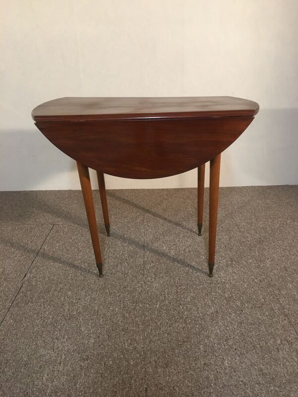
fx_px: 333
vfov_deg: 61.7
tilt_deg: -22.9
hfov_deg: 48.2
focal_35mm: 29
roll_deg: +1.0
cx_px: 149
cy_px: 198
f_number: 2.2
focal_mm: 4.15
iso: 64
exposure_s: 1/17
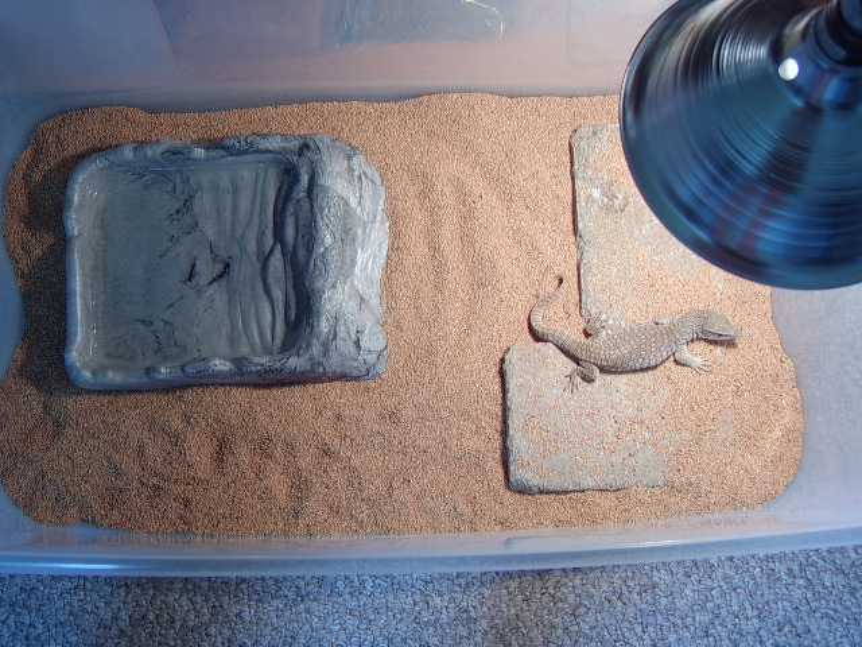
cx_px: 431
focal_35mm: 38
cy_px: 324
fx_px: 946
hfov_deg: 49.0
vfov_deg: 37.7
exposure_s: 1/24
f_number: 2.7
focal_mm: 9.86
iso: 100
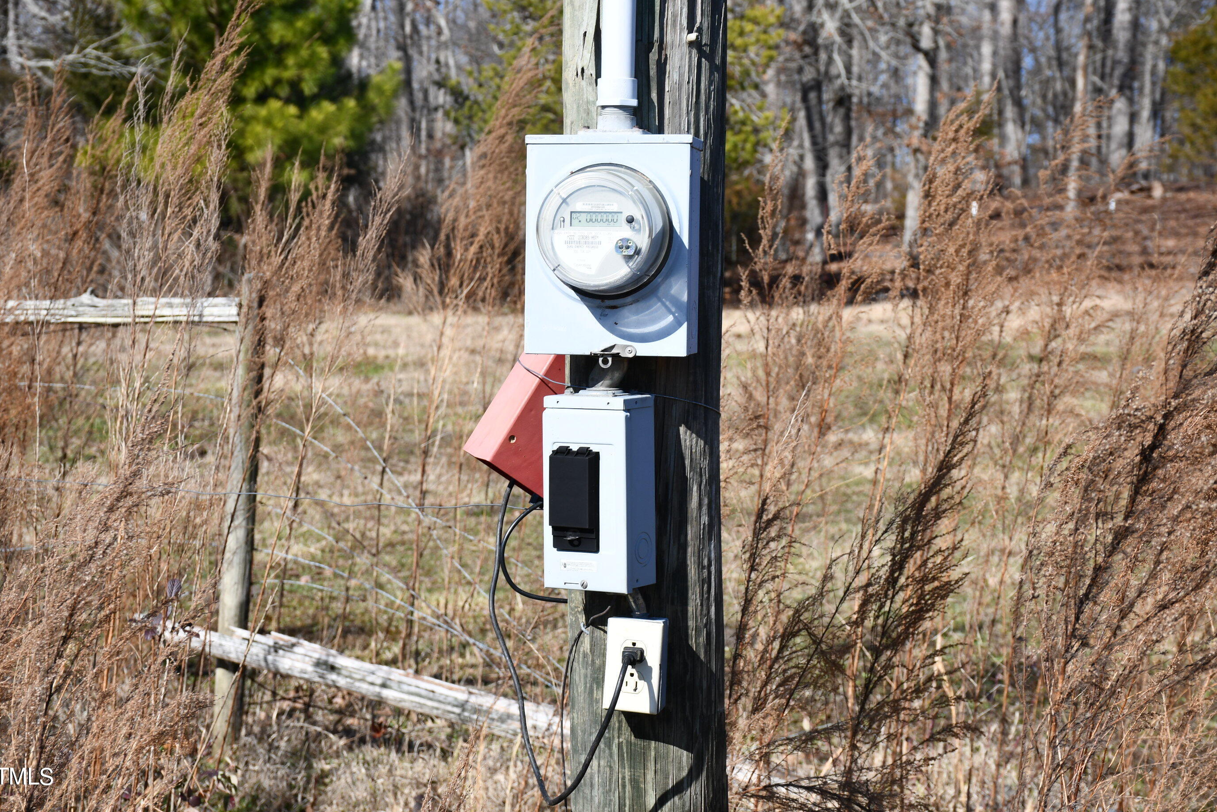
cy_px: 402
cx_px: 609
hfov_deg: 26.6
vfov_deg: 18.0
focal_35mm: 76
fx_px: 2569
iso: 100
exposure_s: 1/250
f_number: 8
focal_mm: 50
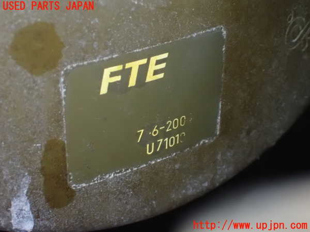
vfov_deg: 16.8
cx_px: 155
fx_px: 788
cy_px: 116
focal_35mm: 88
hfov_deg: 22.3
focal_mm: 15.66
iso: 1600
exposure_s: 1/30
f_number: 4.5
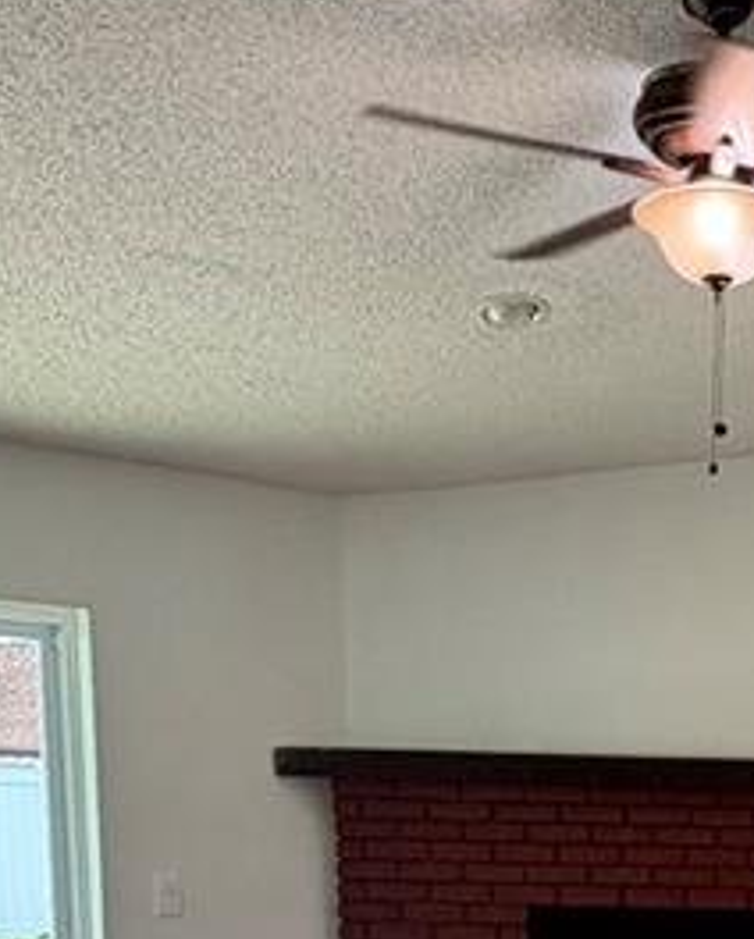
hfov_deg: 23.3
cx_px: 814
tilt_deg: -9.8
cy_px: 1117
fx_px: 1725
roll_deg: -1.6
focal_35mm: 62
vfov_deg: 27.0
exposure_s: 1/120
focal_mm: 2.22
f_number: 2.2
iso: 160
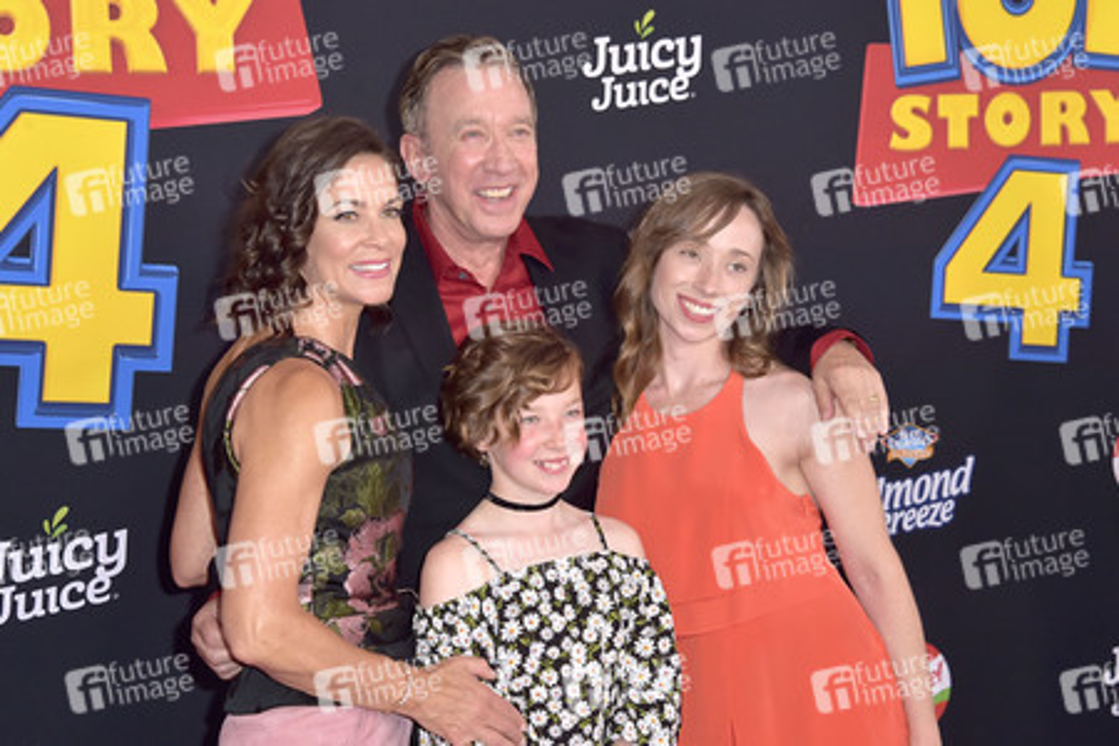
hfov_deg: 22.6
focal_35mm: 90
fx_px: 2797
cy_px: 373
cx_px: 560
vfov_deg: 15.2
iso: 500
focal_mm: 90
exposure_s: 1/250
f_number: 7.1
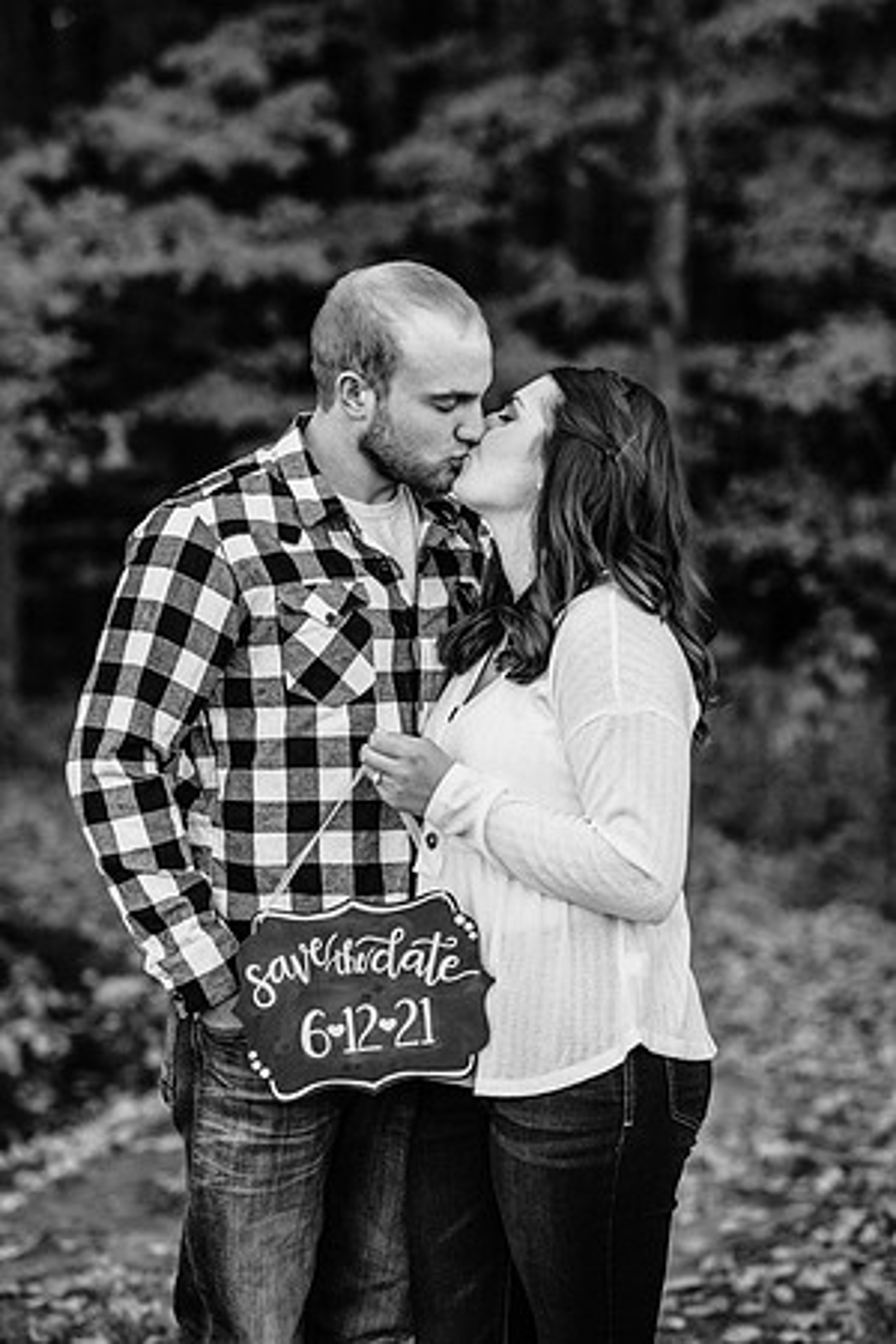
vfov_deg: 23.9
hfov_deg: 16.1
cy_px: 672
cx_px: 448
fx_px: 3173
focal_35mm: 85
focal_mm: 85
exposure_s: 1/200
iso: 320
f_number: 2.8
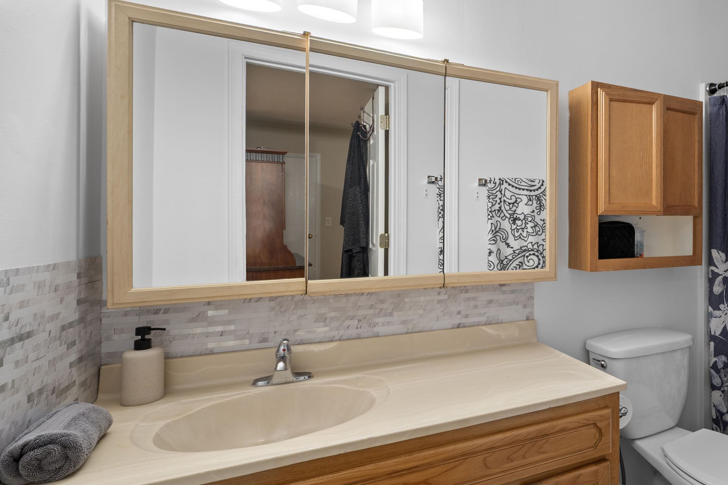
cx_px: 540
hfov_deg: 73.5
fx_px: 445
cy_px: 225
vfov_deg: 57.2
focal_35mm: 22
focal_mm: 14
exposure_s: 1
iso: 100
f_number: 8
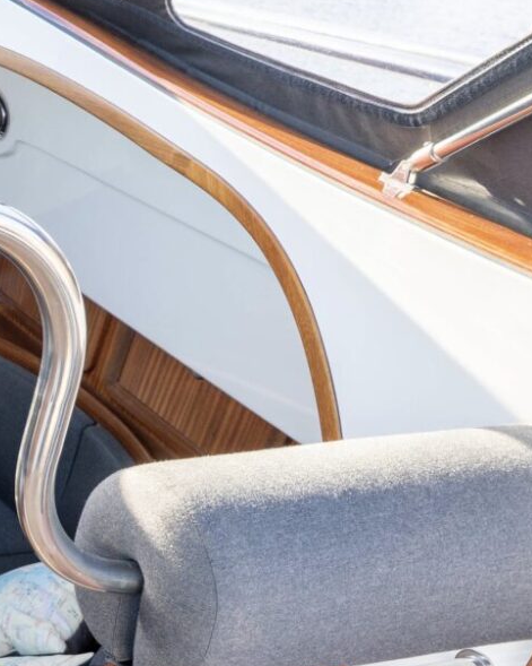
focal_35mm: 51
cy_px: 470
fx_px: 1004
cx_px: -358
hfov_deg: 21.9
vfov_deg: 36.1
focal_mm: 16
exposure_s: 1/80
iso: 100
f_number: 5.6
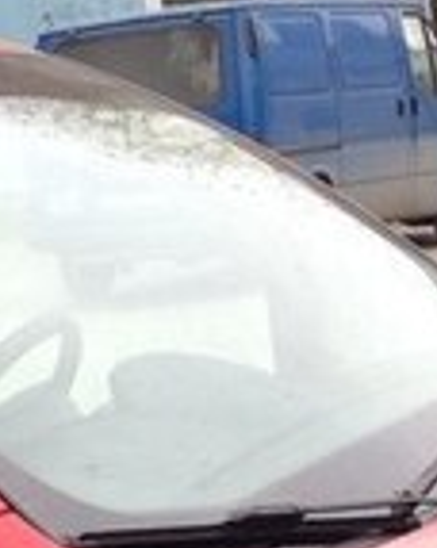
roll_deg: +7.9
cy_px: 761
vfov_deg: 12.5
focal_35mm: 149
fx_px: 2414
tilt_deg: -13.6
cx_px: -399
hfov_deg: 9.7
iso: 50
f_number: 2.4
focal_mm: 4.12
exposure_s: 1/60
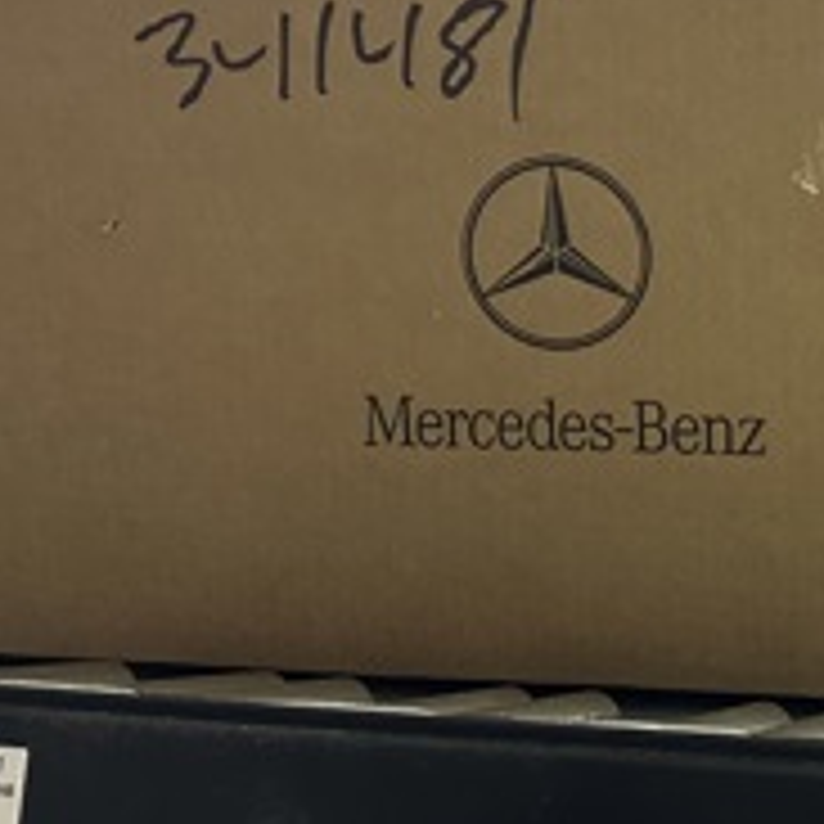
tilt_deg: -4.0
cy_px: 110
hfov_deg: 22.0
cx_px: 932
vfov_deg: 22.9
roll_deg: +0.5
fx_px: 1993
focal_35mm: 74
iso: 500
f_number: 1.78
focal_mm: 6.86
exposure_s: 1/60
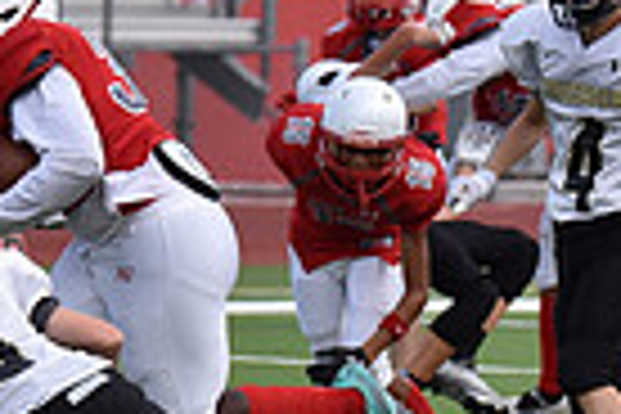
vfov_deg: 1.6
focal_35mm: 840
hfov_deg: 2.5
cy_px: 124
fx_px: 14489
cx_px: 72
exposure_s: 1/4000
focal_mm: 200
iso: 1100
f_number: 5.6
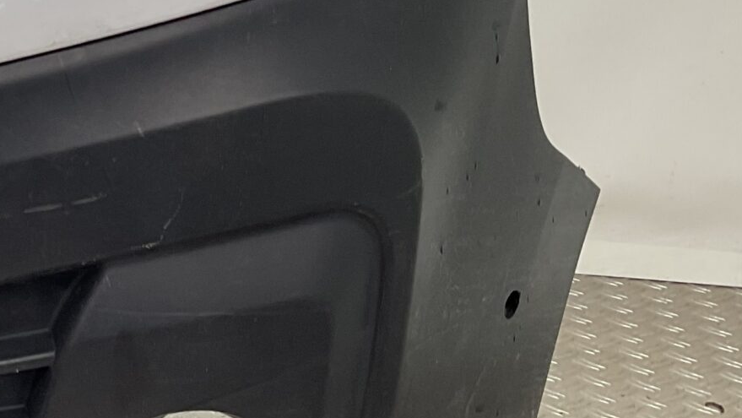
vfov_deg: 13.1
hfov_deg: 20.5
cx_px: -304
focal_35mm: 92
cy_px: 93
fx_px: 1811
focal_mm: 3
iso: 25
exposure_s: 1/120
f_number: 1.8
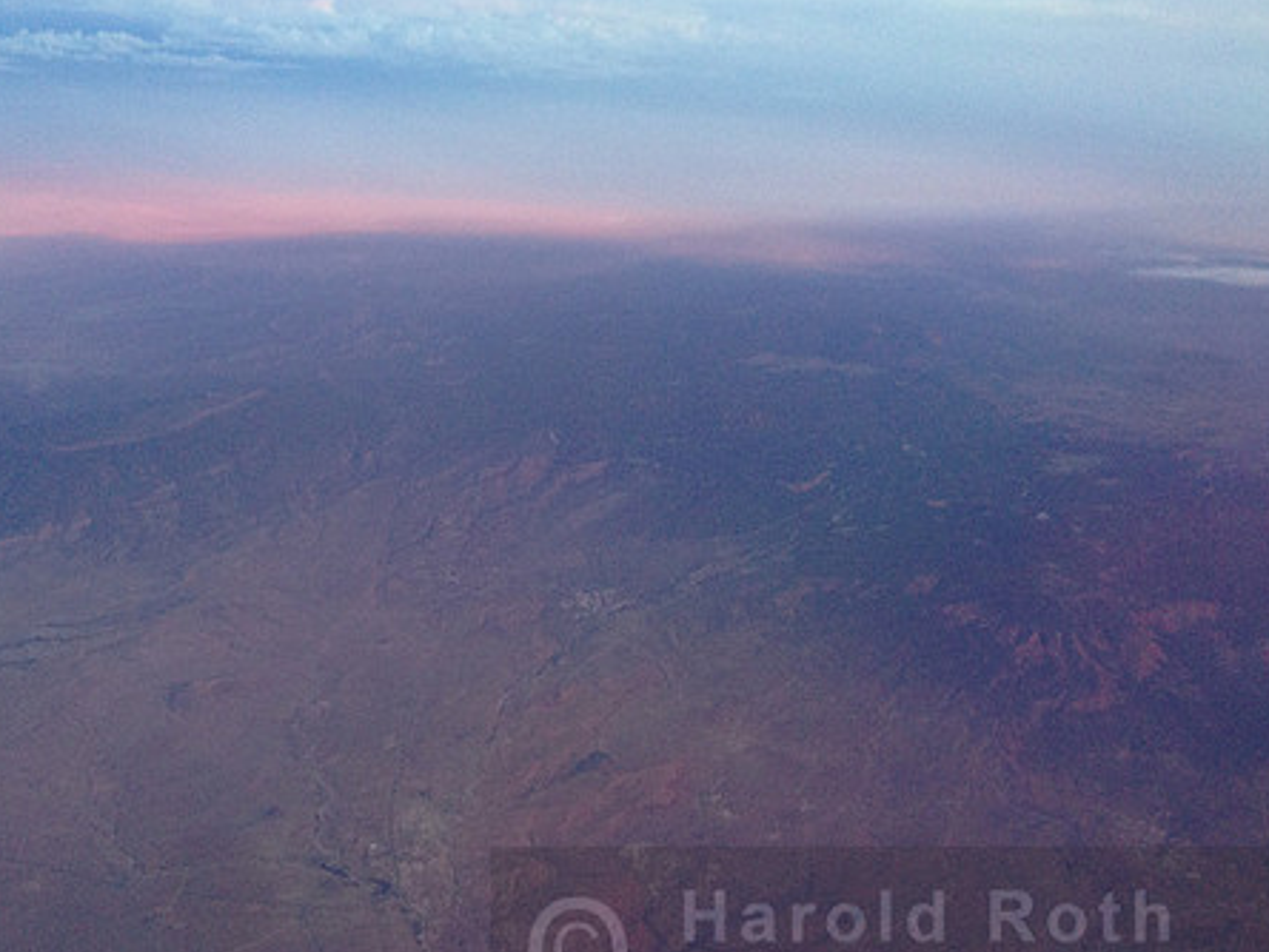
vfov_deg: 33.6
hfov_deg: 43.6
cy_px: 523
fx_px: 1577
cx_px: 490
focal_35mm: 43
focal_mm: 4.13
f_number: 2.4
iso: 100
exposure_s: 1/20
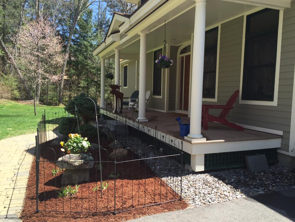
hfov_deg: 61.7
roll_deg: -1.4
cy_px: 111
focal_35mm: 29
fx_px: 247
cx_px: 148
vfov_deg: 48.2
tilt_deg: -4.7
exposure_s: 1/542
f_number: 2.2
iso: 32
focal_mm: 4.15
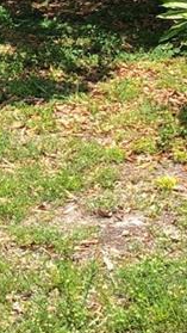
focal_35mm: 131
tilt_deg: +1.6
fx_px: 1154
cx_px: -96
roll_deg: +2.6
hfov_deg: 9.0
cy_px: -242
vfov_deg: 14.6
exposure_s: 1/736
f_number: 1.8
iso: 20
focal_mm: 3.99
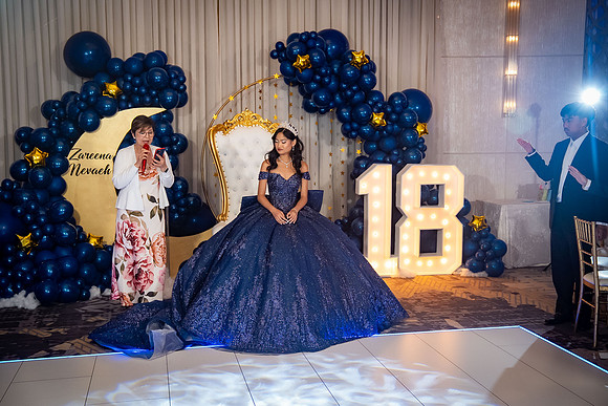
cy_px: 203
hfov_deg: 46.4
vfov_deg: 31.9
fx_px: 709
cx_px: 304
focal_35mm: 42
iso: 1250
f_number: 4
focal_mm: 42
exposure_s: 1/160
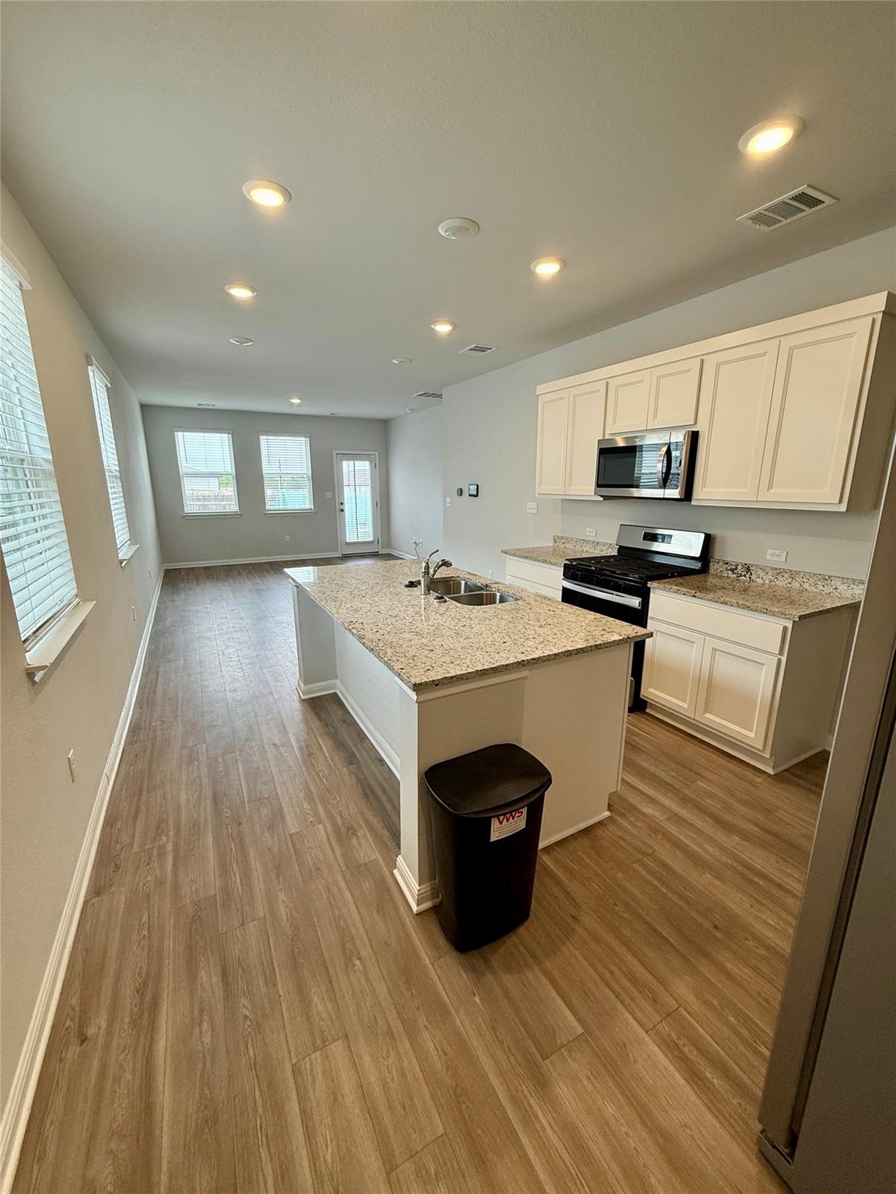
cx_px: 448
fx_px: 483
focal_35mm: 14
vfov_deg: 102.1
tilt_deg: -12.8
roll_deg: -0.5
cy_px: 597
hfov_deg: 85.7
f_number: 2.2
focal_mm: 2.22
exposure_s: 1/120
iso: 125
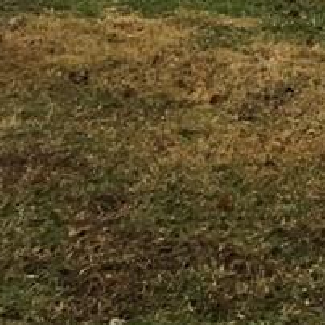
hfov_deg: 11.1
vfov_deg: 12.6
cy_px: -193
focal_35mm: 130
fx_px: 1381
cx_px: 798
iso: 40
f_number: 2.2
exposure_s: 1/30
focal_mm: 4.15
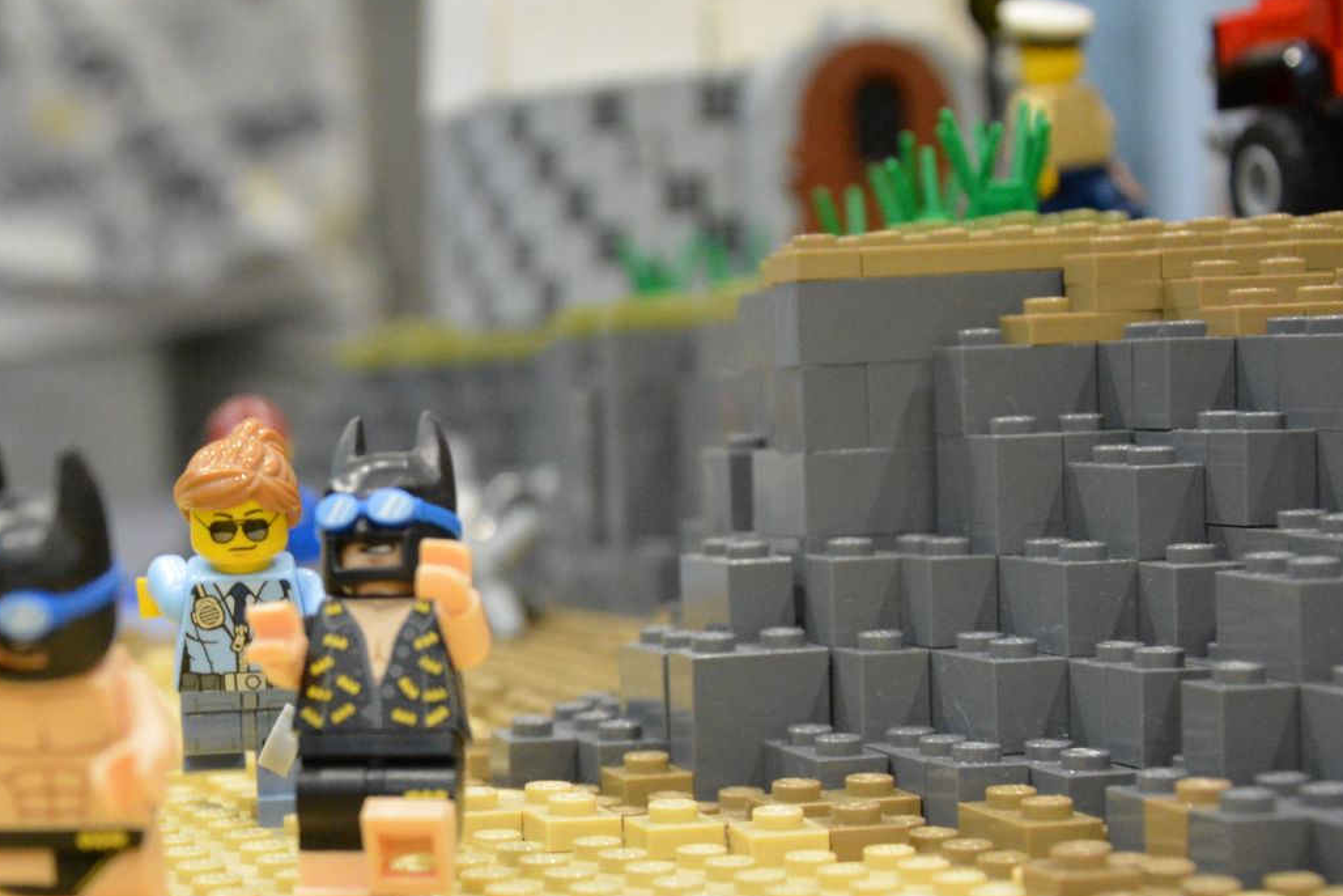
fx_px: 3432
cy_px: 544
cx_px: 171
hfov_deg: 21.7
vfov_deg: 14.9
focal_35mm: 92
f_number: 5
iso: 2500
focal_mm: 30
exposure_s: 1/100
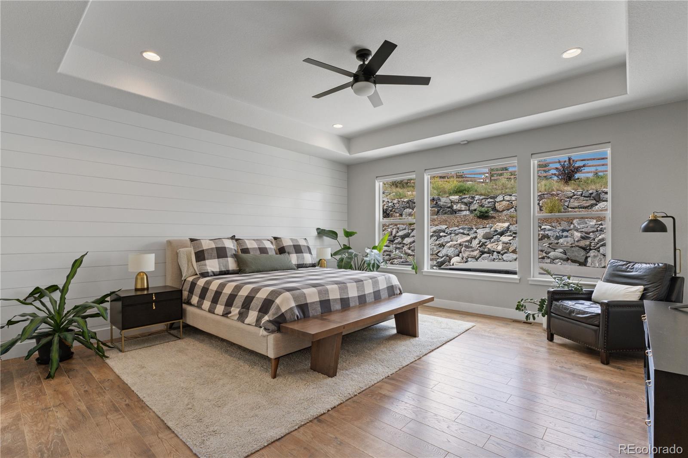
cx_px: 344
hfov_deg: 94.0
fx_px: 321
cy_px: 229
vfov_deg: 71.1
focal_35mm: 17
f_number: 8
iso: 250
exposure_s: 1/10
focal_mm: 11.2
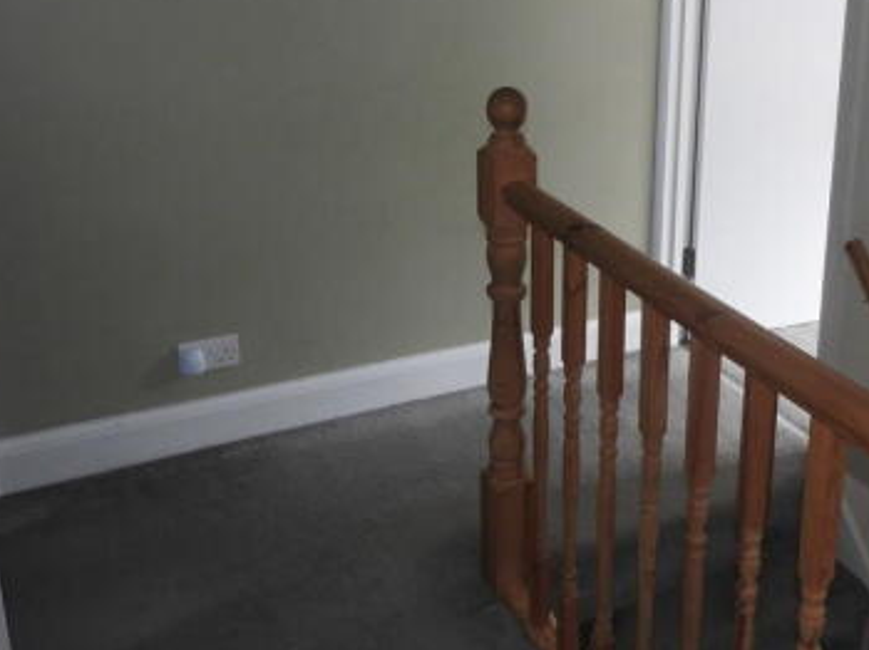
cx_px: 605
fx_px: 1003
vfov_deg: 35.2
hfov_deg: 45.8
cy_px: 167
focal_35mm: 40
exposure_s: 1/30
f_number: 3.3
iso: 200
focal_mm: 4.3
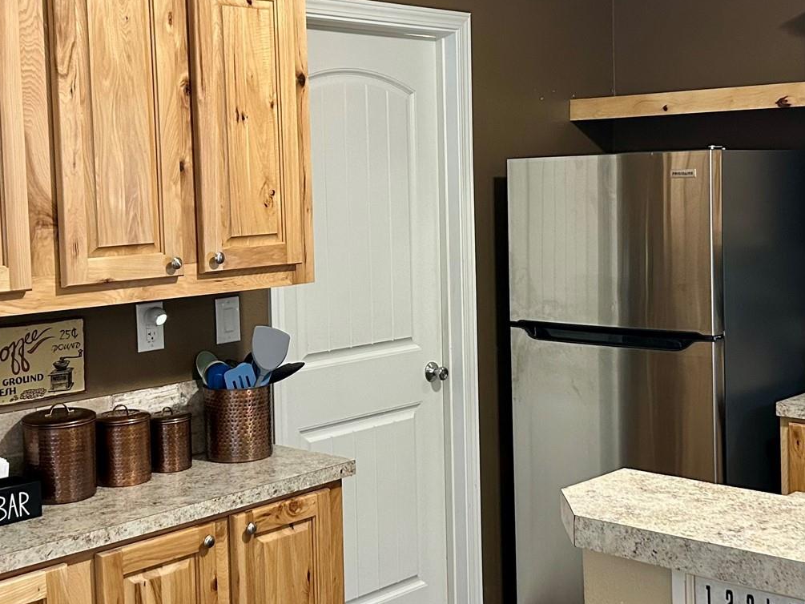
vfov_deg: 27.5
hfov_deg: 36.1
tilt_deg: -4.7
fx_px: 1233
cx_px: 449
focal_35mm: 53
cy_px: 240
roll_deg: +1.5
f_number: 1.5
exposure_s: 1/60
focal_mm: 5.7
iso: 320
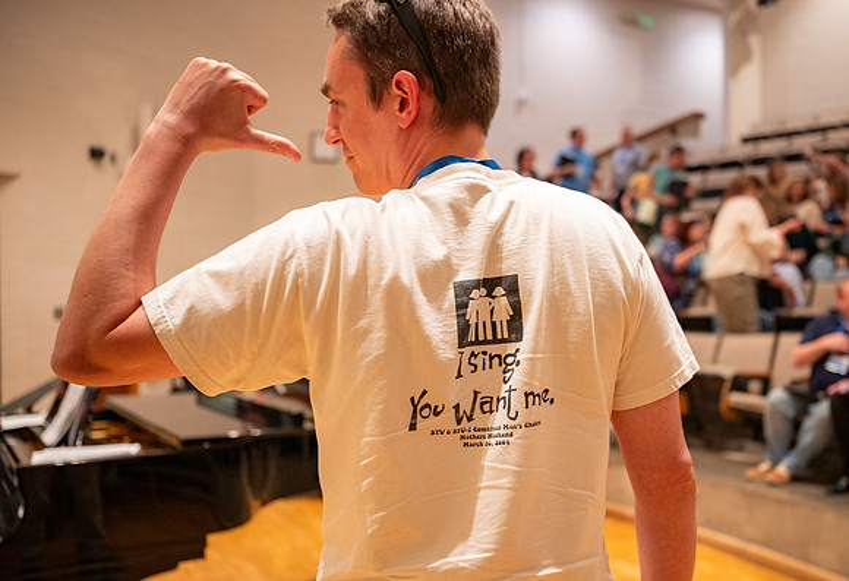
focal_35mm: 38
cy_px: 331
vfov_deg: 35.4
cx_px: 496
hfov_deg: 49.8
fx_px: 910
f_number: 2.8
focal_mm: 33
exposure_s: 1/200
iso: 800
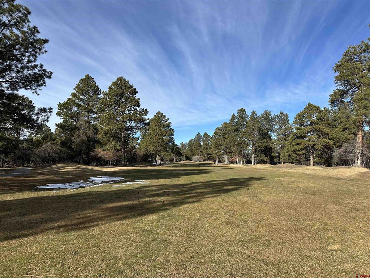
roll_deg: +0.8
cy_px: 139
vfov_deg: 56.8
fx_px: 257
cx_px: 185
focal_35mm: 24
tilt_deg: +4.7
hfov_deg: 71.6
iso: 80
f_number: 1.78
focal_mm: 6.86
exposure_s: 1/3717
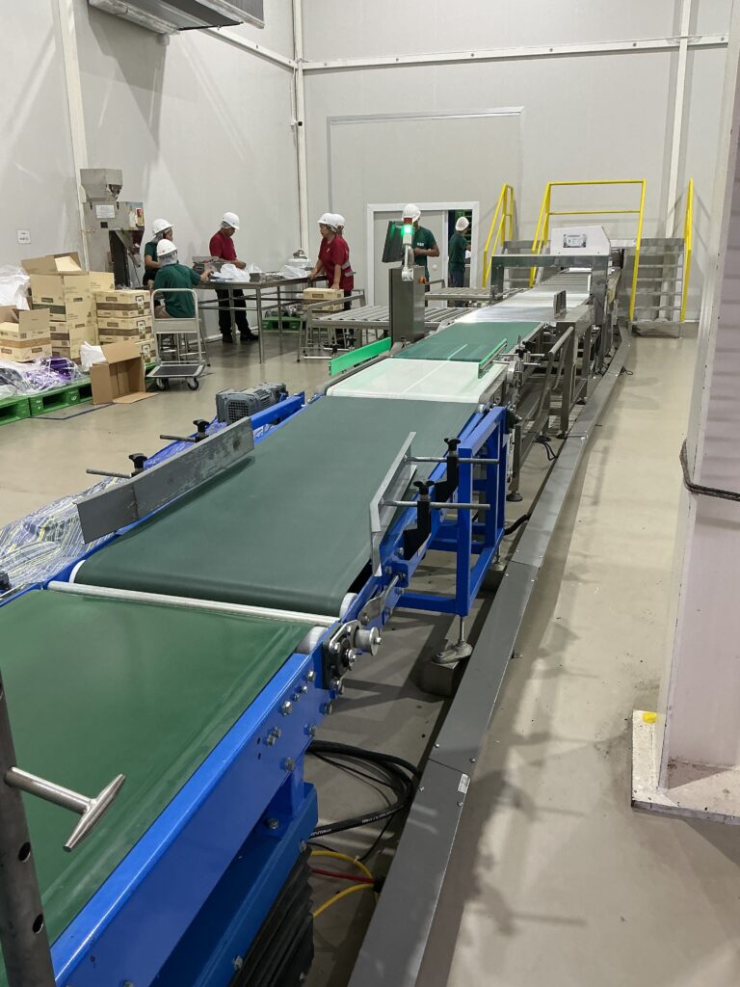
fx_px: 827
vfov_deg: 61.7
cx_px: 370
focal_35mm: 29
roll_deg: +0.8
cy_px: 494
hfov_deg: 48.2
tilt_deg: -16.4
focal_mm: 3
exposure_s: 1/50
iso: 80
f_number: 1.8
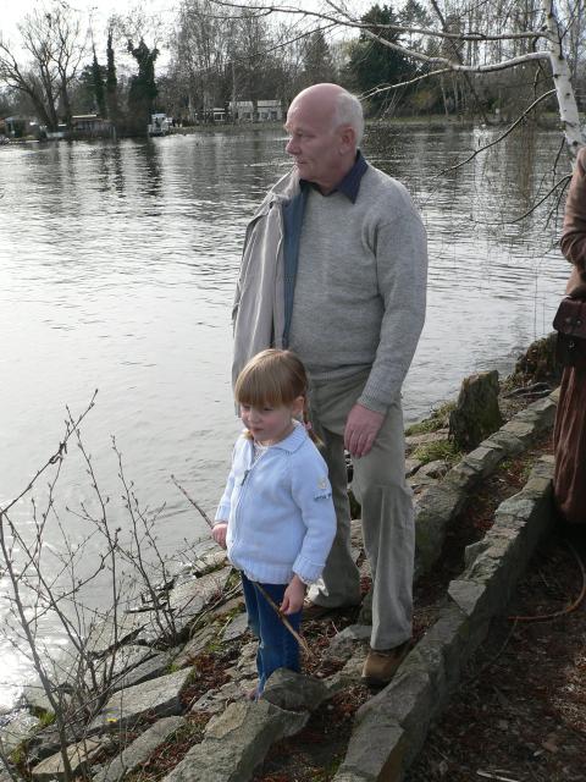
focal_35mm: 36
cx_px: 293
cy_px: 391
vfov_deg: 51.4
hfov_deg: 39.7
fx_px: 813
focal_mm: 6
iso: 80
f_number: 4
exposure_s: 1/250
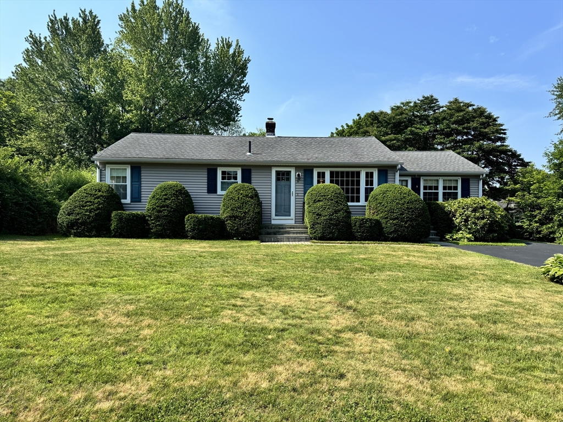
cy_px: 211
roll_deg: -0.4
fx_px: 390
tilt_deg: -0.3
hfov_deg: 71.6
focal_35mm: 24
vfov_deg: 56.8
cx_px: 282
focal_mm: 6.76
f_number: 1.78
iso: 80
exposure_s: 1/3096
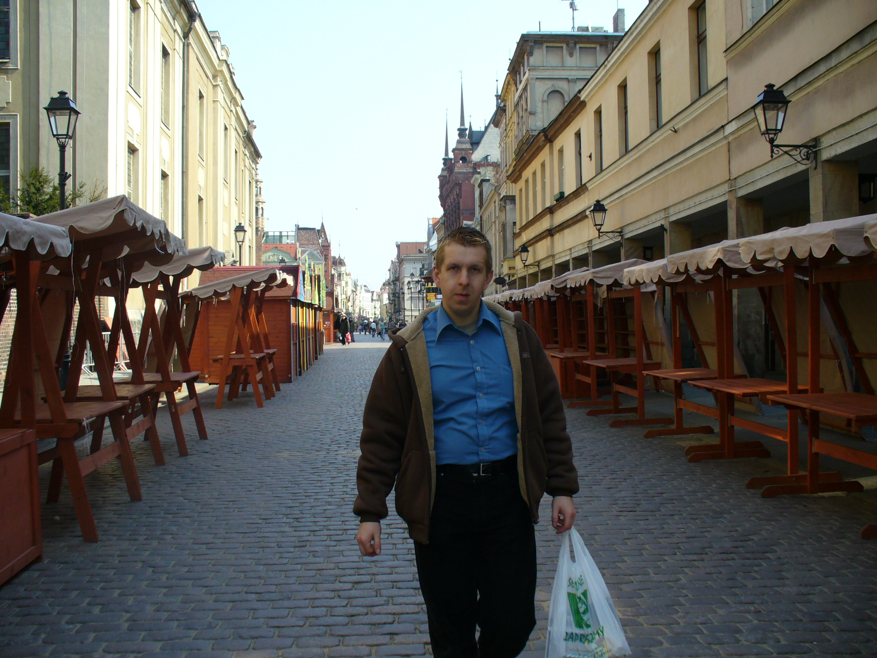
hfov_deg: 50.1
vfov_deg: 38.7
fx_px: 937
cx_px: 438
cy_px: 329
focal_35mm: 37
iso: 80
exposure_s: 1/160
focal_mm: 6.1
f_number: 5.6
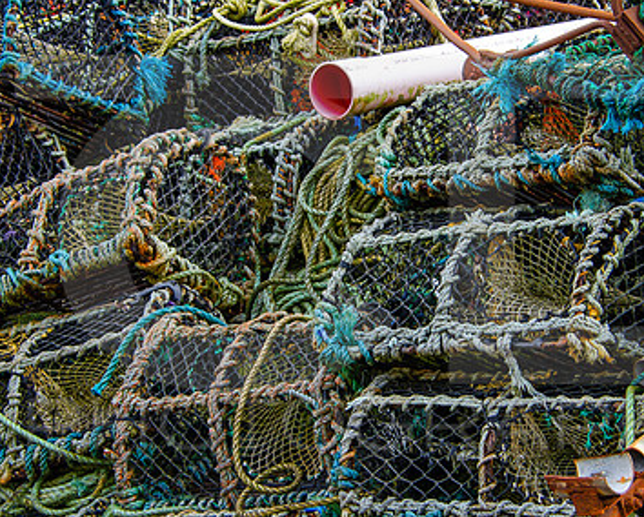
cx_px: 364
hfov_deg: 10.9
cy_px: 227
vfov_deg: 8.7
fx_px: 3377
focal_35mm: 177
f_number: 8
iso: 320
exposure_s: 1/100
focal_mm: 68
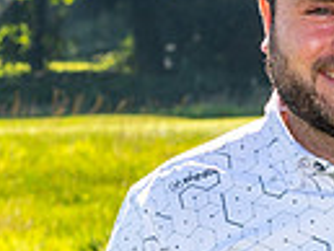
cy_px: 361
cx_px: 662
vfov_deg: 3.2
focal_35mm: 464
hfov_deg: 4.2
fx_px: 4481
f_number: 11
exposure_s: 1/200
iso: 200
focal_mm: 92
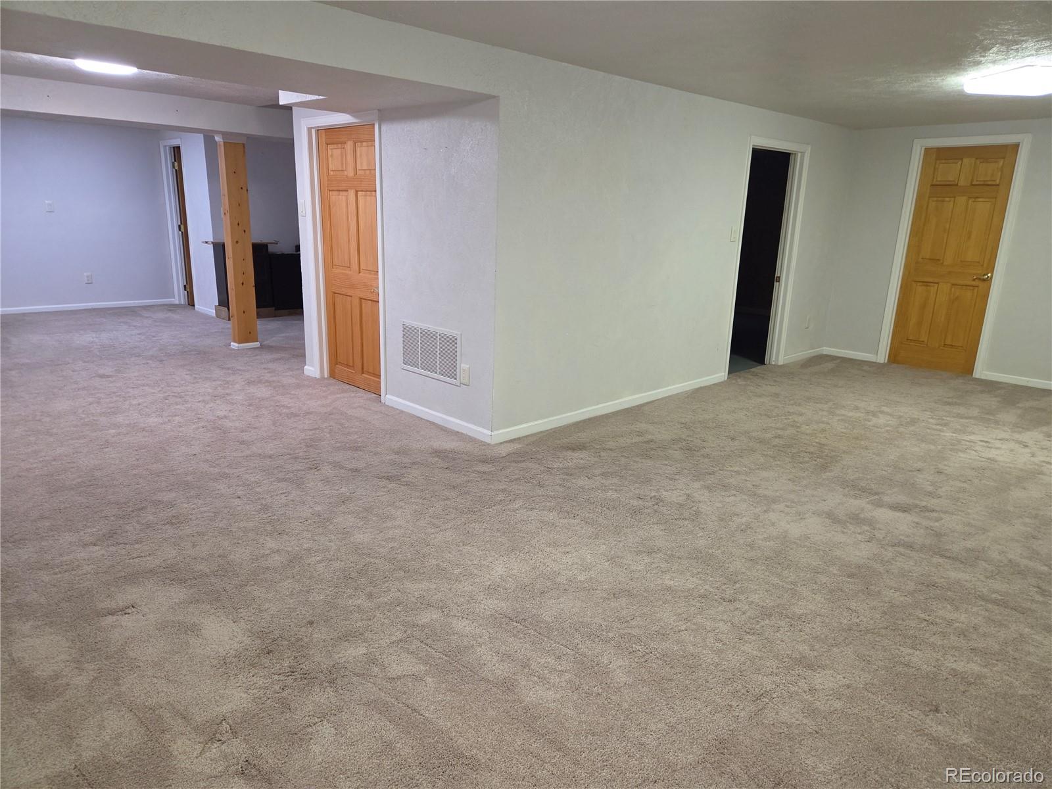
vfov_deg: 58.9
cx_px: 526
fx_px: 699
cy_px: 394
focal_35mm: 23
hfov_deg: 73.9
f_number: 1.8
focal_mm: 5.4
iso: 800
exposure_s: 1/120
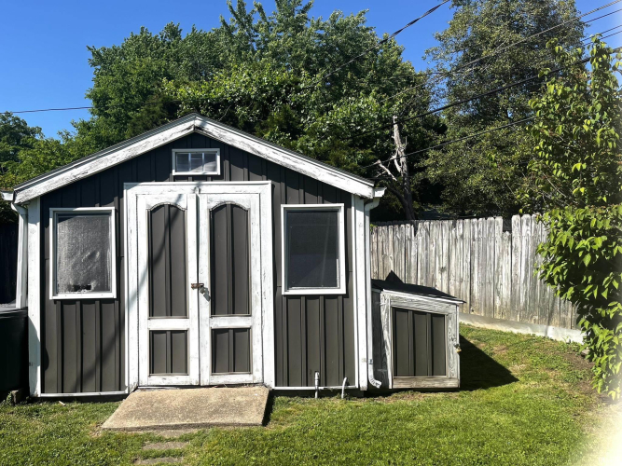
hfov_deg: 67.3
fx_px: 467
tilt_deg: +2.2
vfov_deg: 53.0
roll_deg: +0.7
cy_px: 233
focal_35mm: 26
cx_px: 311
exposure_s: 1/3215
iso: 50
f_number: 1.6
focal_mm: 5.1
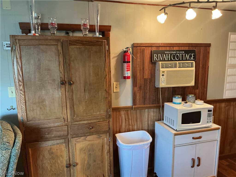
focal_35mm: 29
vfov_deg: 48.2
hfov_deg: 61.7
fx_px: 198
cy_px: 88
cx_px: 118
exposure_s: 1/60
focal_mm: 3
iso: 200
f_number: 1.8
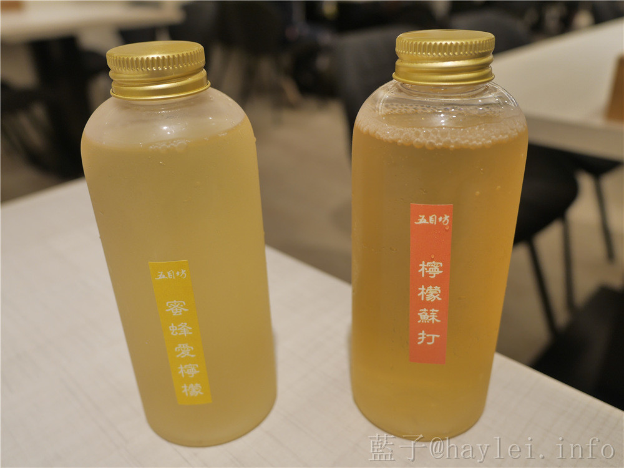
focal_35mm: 30
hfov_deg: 60.0
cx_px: 312
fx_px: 541
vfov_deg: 46.8
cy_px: 234
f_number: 2.8
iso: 200
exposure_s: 1/80
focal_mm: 15
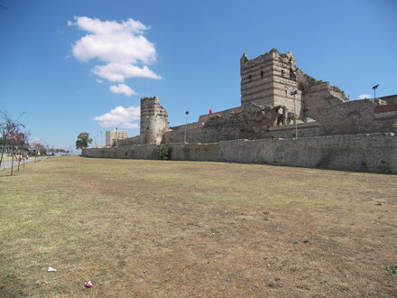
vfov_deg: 56.8
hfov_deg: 71.6
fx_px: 275
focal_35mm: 24
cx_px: 198
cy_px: 149
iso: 50
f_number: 2.8
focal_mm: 5
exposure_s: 1/800
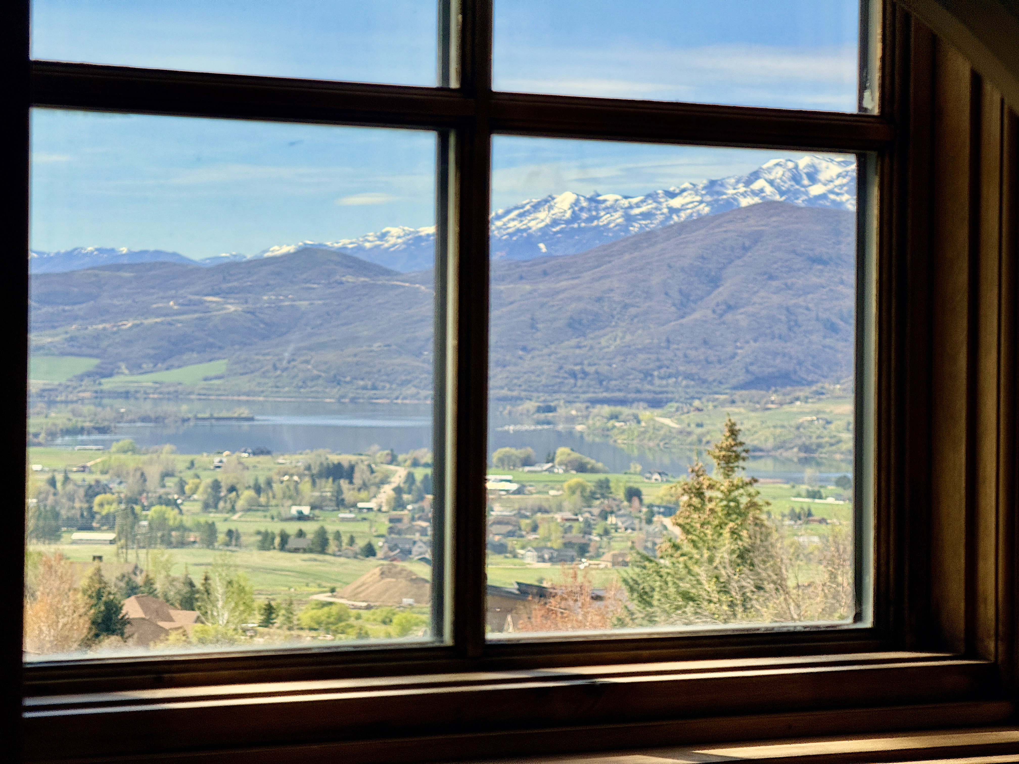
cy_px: 382
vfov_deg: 12.3
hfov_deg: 16.4
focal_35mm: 120
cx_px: 510
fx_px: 3532
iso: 50
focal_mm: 15.66
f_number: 2.8
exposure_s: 1/1064
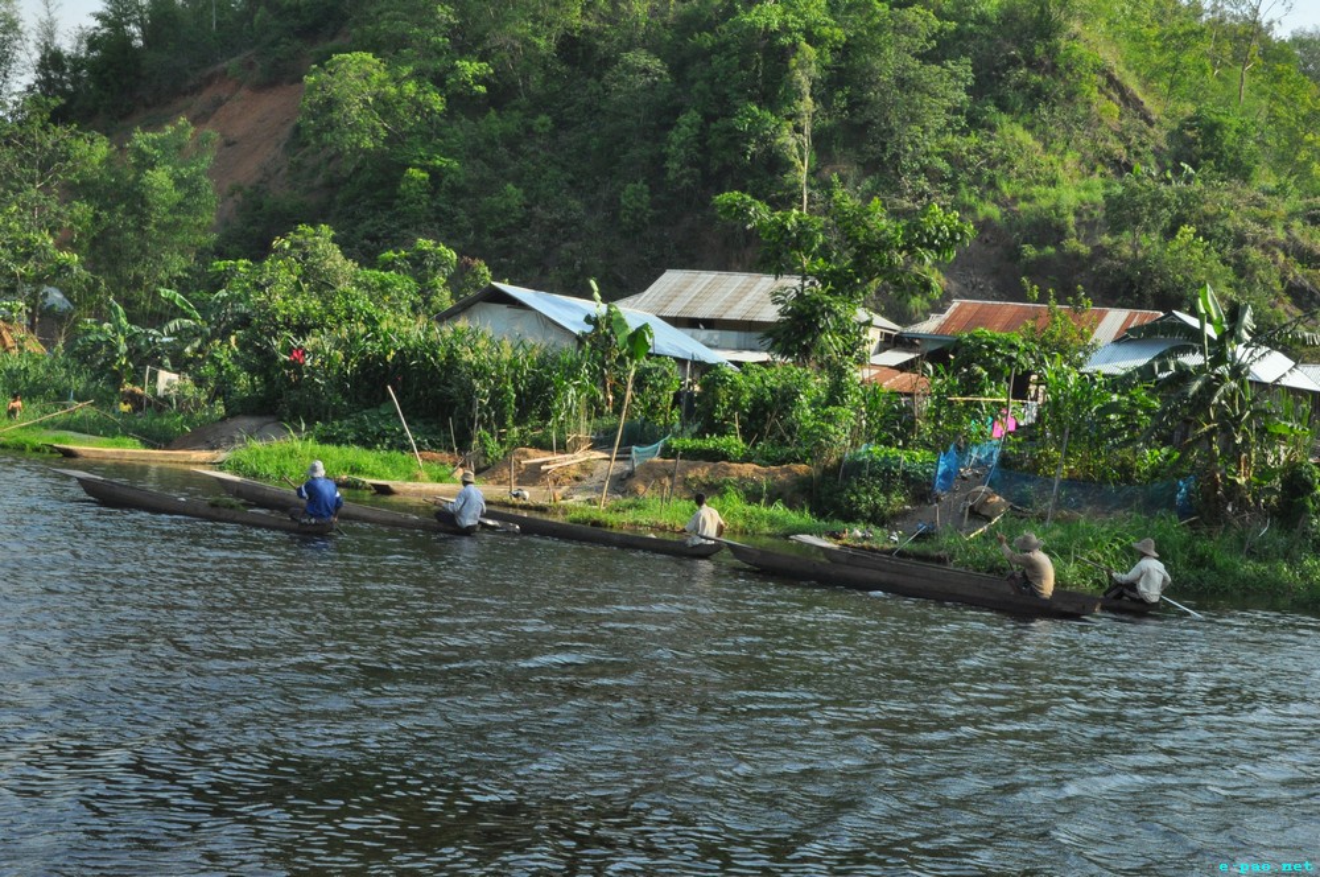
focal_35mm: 57
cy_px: 438
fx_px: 2087
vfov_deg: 23.7
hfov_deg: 35.1
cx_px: 660
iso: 800
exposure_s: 1/80
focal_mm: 38
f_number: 25
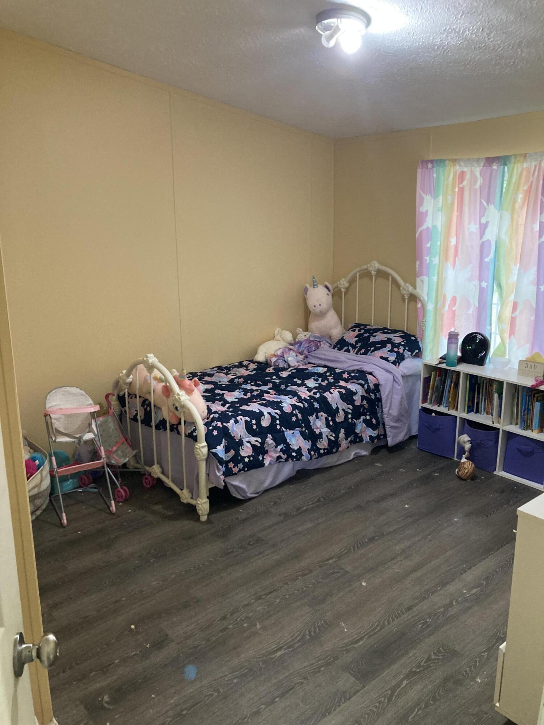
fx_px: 587
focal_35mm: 28
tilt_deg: -13.0
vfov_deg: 63.4
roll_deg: +0.2
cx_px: 272
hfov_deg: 49.7
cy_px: 362
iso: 320
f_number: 1.8
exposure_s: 1/30
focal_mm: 3.99
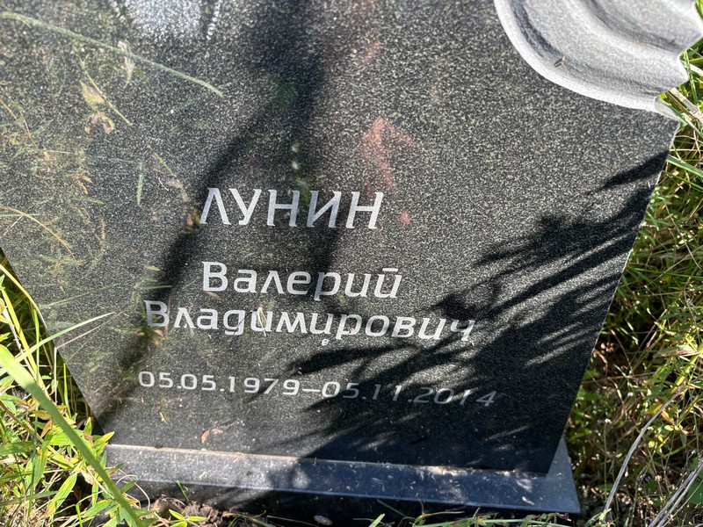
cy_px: 264
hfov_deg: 67.3
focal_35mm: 26
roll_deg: +3.6
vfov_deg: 53.1
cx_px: 352
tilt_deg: -40.7
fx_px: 528
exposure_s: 1/205
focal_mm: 5.96
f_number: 1.6
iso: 50
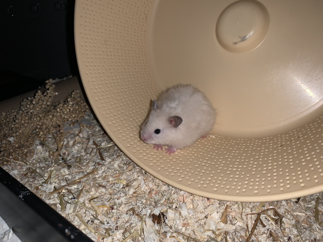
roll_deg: +2.2
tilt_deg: -29.5
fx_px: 243
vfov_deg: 53.1
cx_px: 162
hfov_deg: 67.3
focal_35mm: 26
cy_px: 121
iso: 25
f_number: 1.8
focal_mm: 4.25
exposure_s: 1/51
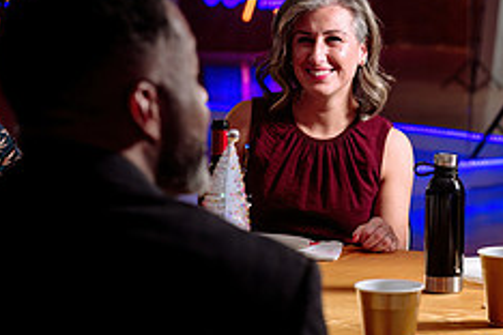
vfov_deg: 11.5
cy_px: 212
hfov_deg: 17.1
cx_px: 406
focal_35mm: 119
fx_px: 1663
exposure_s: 1/160
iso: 500
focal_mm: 48
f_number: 2.8
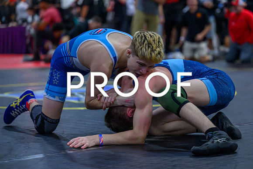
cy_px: 85
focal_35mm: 108
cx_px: 133
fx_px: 757
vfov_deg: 12.7
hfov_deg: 19.0
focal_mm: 102
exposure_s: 1/800
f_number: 2.8
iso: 10000
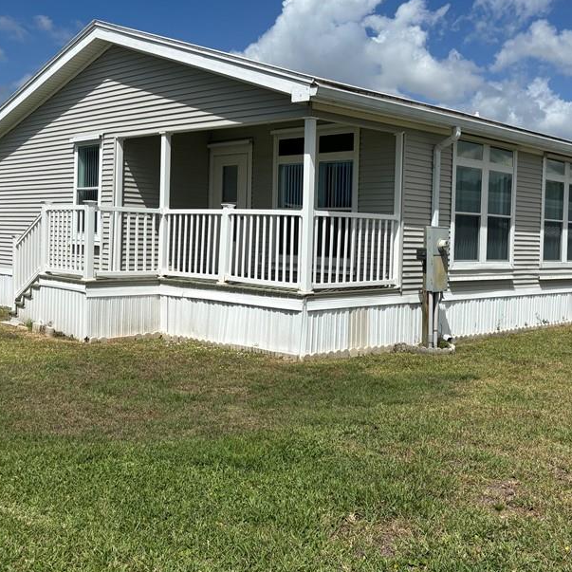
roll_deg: -2.3
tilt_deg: +0.8
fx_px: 729
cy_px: 243
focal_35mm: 39
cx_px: 365
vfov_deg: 42.7
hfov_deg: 42.4
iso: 50
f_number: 1.6
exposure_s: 1/7194
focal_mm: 5.96
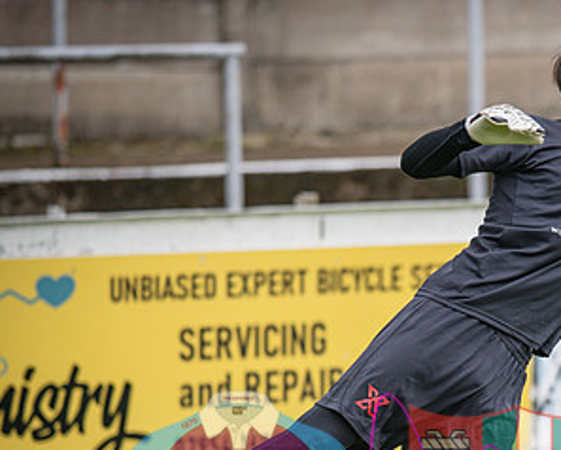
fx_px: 5283
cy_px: 385
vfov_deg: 4.9
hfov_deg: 6.1
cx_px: 456
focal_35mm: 318
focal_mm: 135
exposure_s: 1/2000
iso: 200
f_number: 1.8
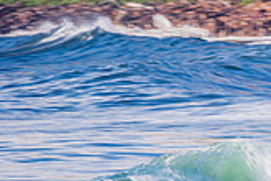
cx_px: 471
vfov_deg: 0.8
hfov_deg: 1.2
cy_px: 200
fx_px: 13210
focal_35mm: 1755
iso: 31
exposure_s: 1/20
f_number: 10
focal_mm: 500
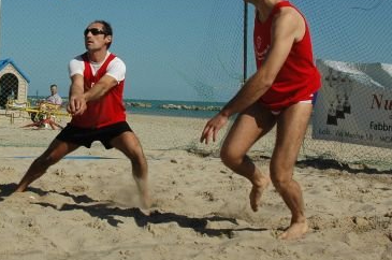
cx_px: 100
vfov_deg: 17.0
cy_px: 38
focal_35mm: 79
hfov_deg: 25.4
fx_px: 859
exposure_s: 1/2500
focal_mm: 24
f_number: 7.1
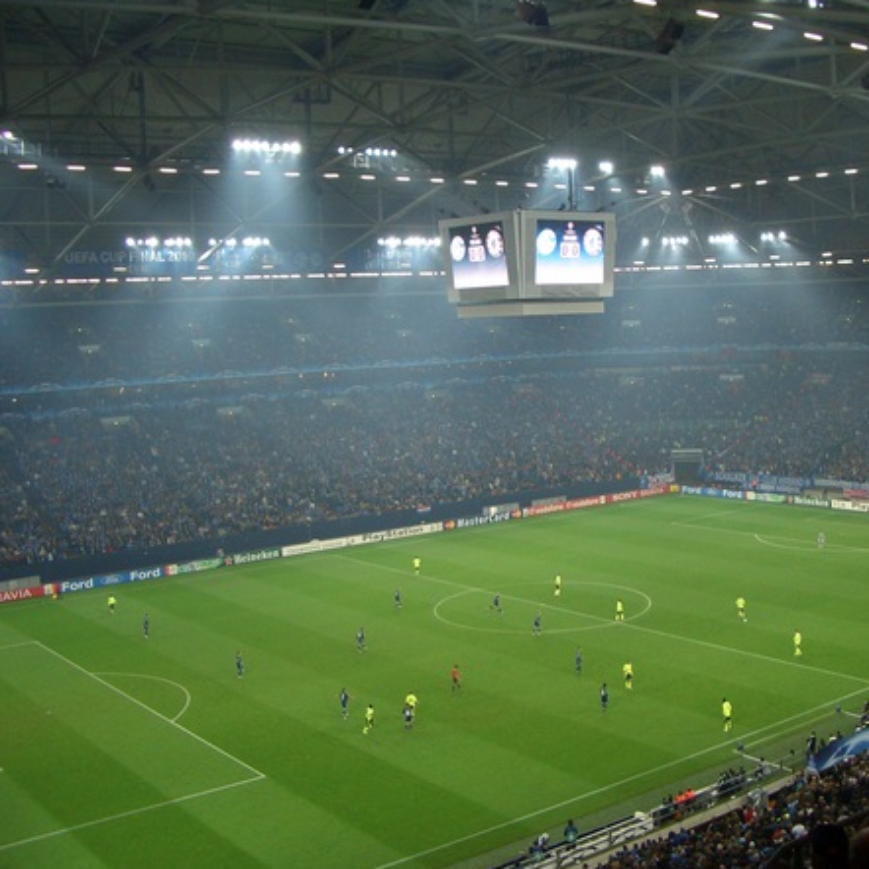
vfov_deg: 40.0
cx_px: 541
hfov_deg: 39.8
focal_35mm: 42
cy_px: 436
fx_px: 1193
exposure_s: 1/60
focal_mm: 5.8
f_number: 2.6
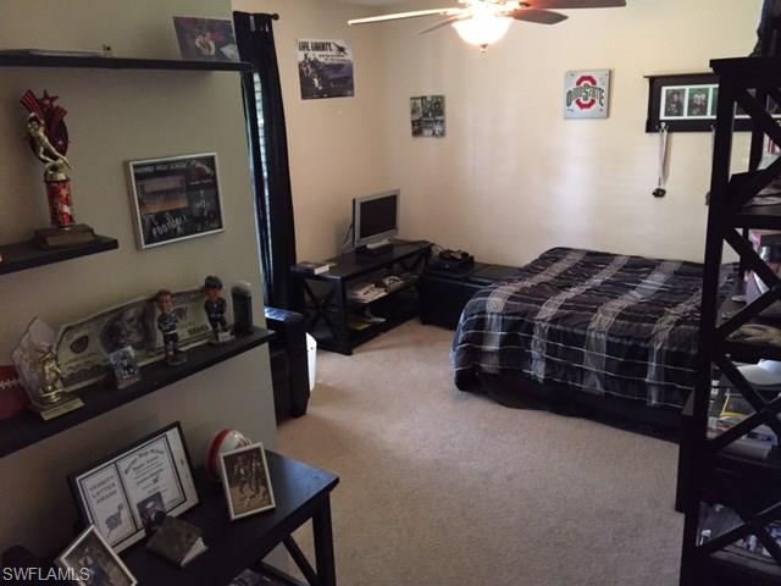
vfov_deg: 48.2
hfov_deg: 61.7
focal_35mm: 29
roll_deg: +2.6
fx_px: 654
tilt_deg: -16.6
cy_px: 293
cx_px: 390
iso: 250
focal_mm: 4.15
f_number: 2.2
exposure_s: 1/15
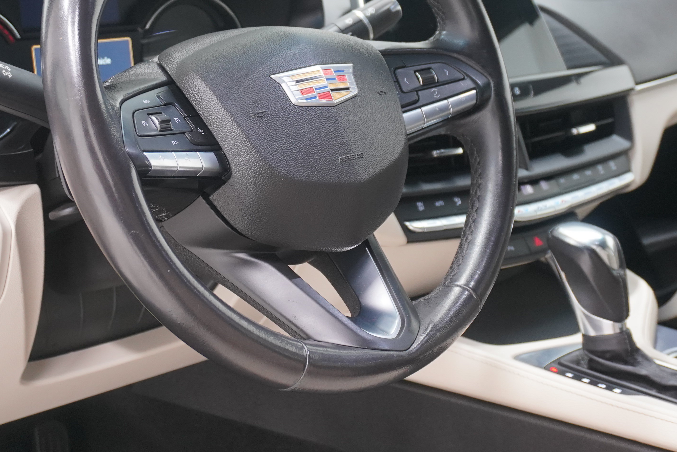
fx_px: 1128
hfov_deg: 33.3
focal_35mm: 60
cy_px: 176
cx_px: 271
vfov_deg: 22.6
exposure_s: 1/60
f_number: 4
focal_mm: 22
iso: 800
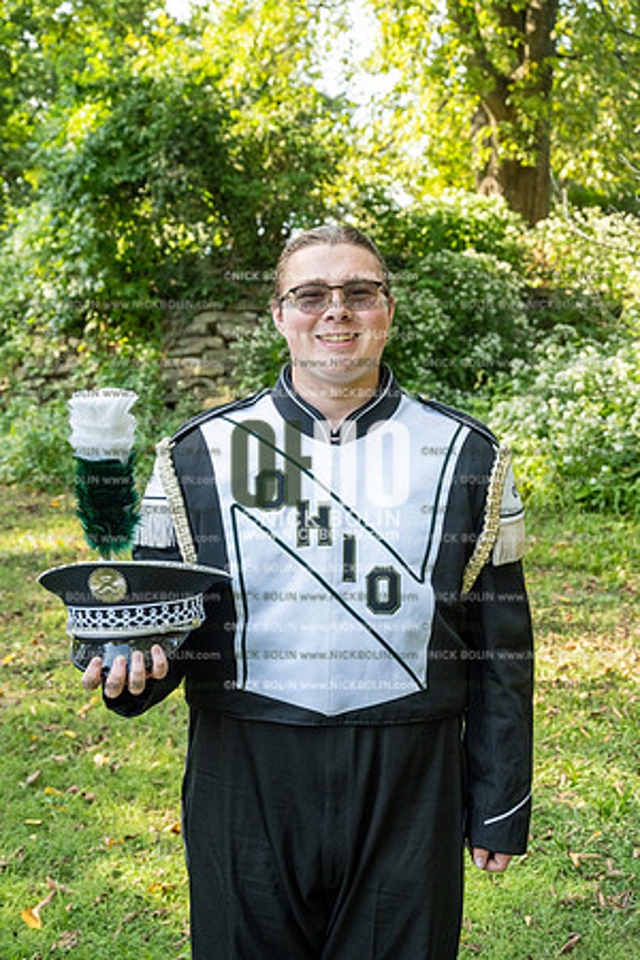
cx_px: 320
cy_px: 480
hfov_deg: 28.6
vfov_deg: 41.9
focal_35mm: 47
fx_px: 1253
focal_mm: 47
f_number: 5.6
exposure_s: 1/800
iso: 1250
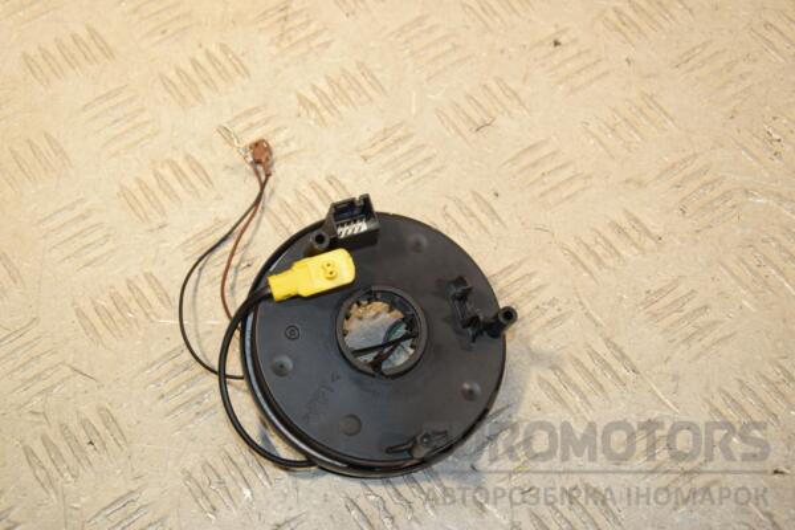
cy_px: 265
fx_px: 1590
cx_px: 398
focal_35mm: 72
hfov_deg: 28.1
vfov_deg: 18.9
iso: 800
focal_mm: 48
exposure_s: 1/200
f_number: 6.3
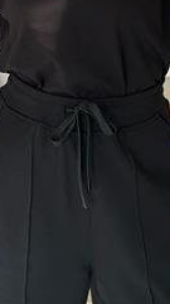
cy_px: 10
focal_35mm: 113
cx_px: 87
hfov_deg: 10.7
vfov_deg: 18.5
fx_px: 908
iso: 125
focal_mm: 6.86
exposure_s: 1/102
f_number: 1.78
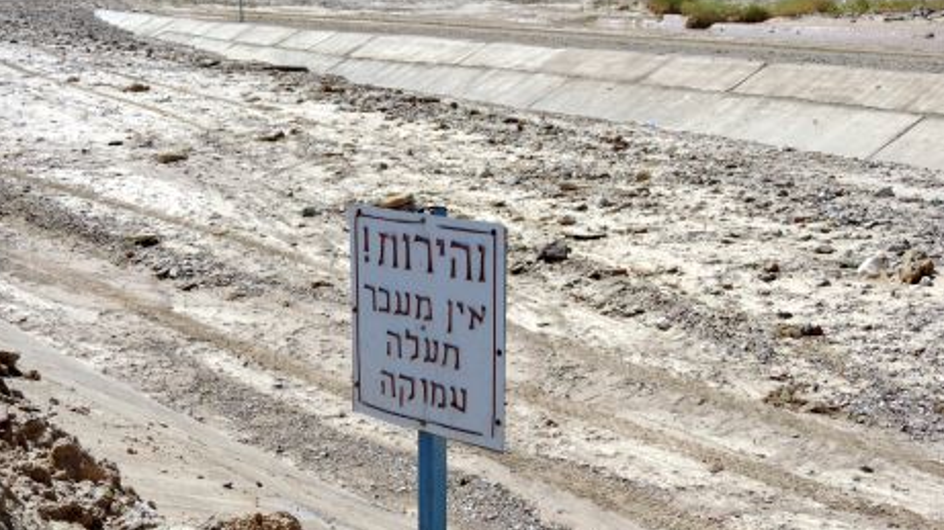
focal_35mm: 66
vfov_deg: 18.2
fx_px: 1652
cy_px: 247
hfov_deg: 31.9
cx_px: 470
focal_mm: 10.7
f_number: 3.7
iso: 80
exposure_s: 1/1250
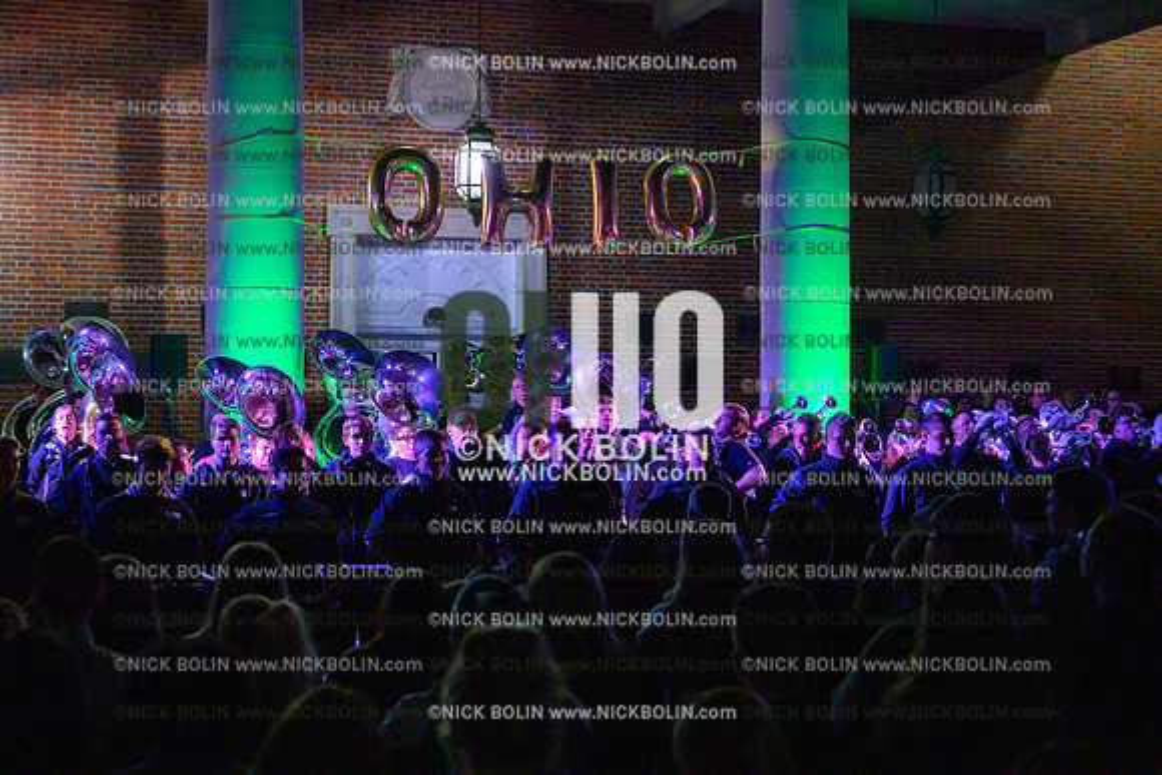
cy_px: 388
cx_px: 581
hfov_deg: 35.0
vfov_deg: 23.8
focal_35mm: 57
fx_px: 1840
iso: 12800
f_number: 4
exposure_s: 1/500
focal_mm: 57
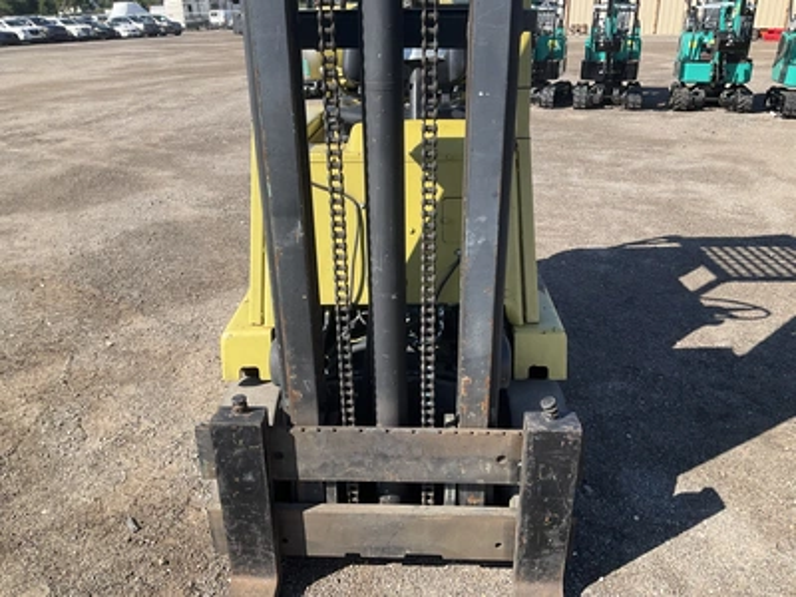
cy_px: 298
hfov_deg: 61.7
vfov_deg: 48.2
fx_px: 667
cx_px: 398
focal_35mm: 29
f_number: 1.8
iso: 25
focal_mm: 3
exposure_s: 1/869
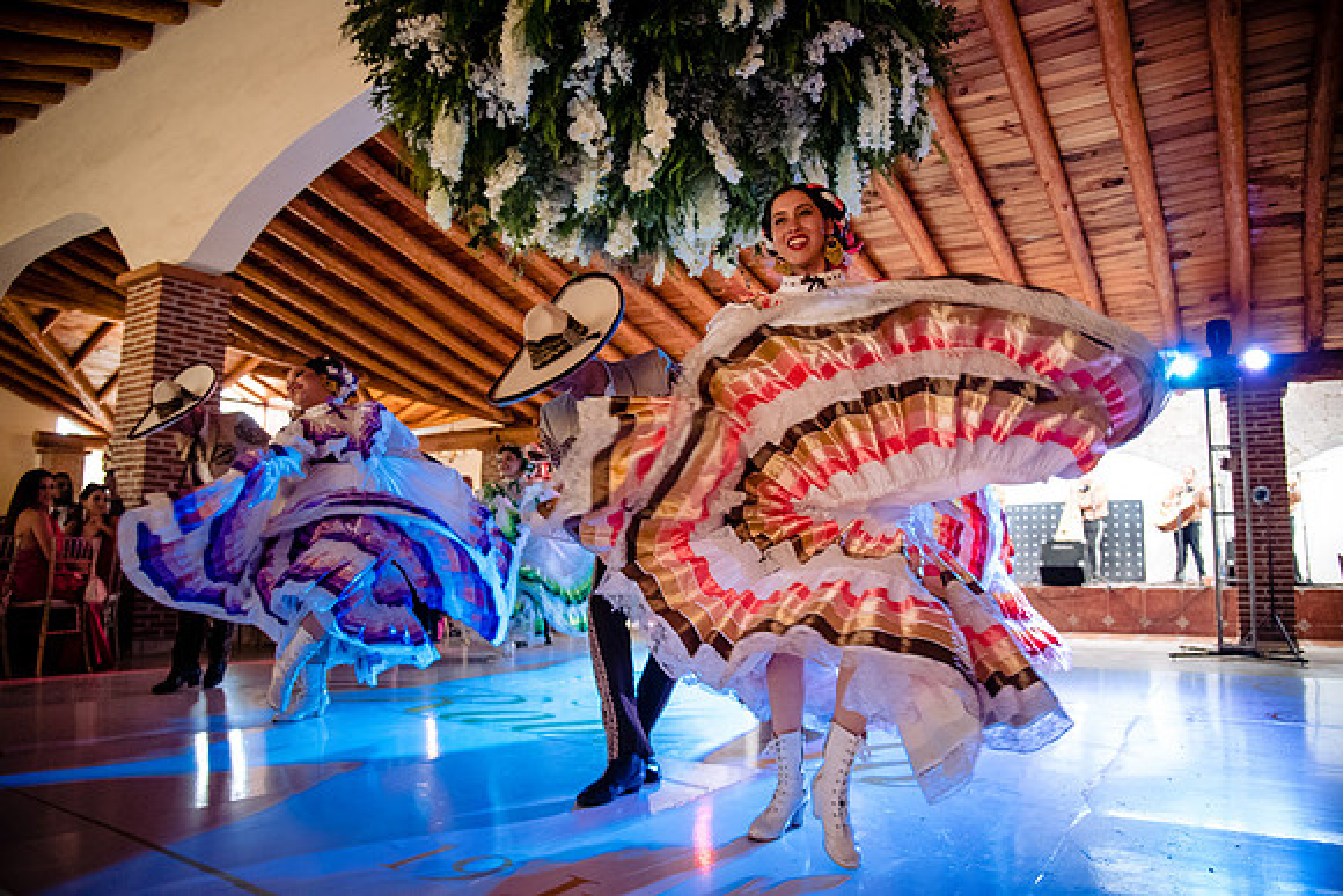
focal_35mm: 24
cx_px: 672
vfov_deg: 53.2
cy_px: 448
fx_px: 896
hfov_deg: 73.7
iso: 5000
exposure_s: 1/250
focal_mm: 24
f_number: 4
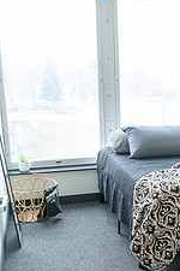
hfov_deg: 27.2
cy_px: 171
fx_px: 360
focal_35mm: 48
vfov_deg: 40.8
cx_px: 159
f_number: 3.5
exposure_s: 1/125
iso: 640
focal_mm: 24
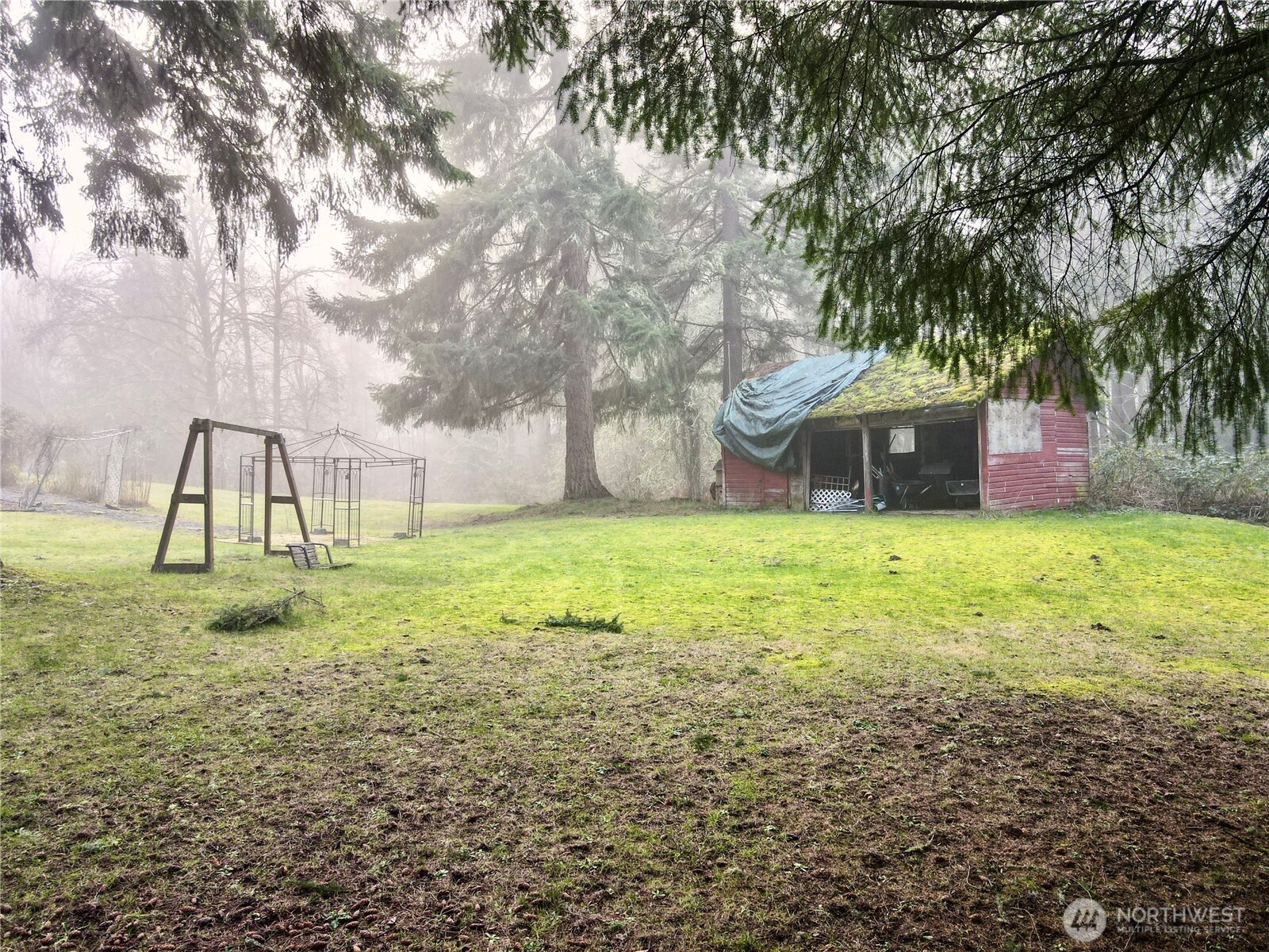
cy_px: 476
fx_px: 880
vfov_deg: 56.8
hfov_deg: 71.6
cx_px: 634
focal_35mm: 24
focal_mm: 4.5
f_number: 2.8
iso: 100
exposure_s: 1/15
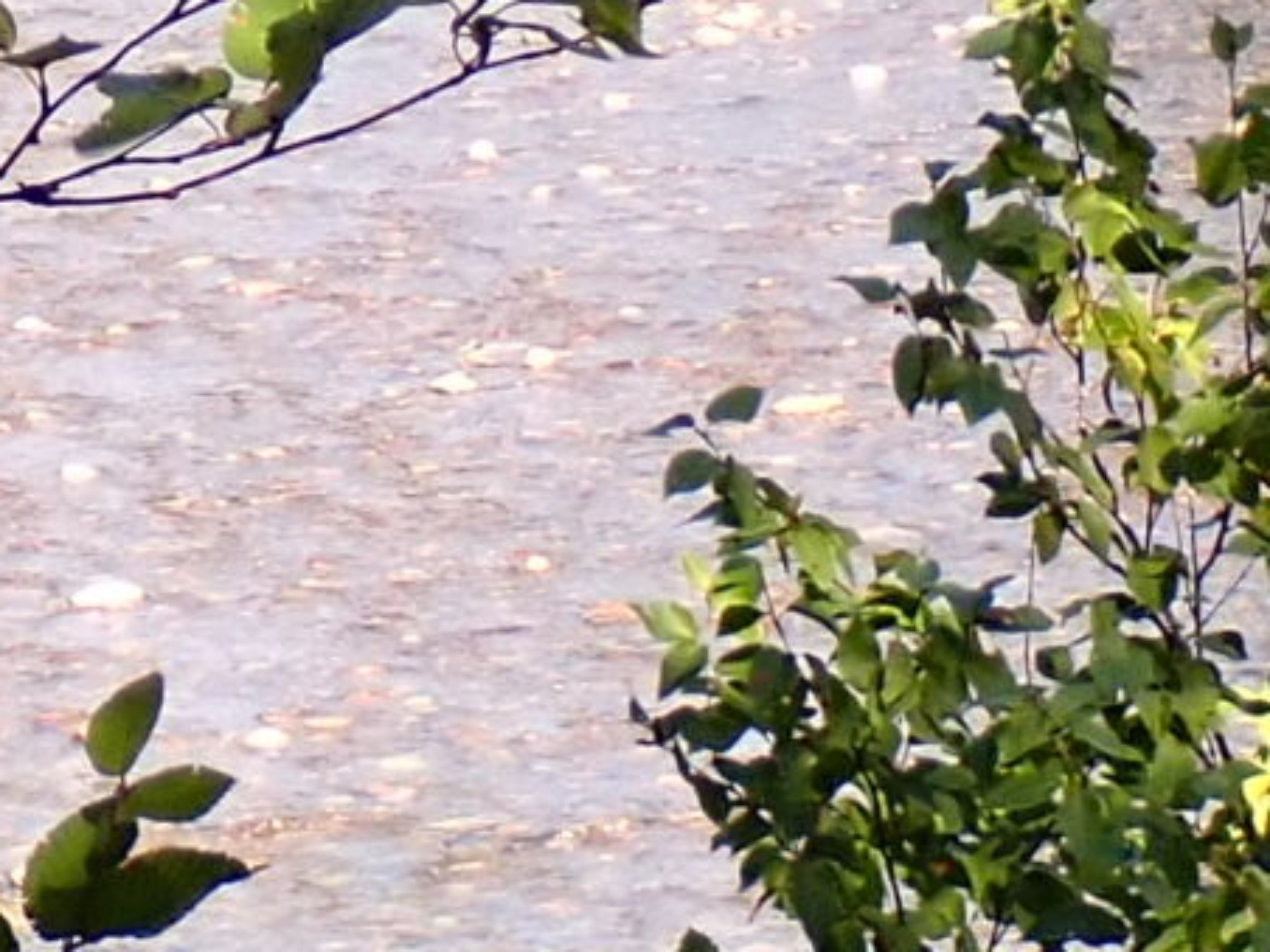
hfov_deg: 7.0
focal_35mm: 283
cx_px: 191
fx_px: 10383
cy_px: 345
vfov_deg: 5.3
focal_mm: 9.01
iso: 250
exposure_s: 1/50
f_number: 13
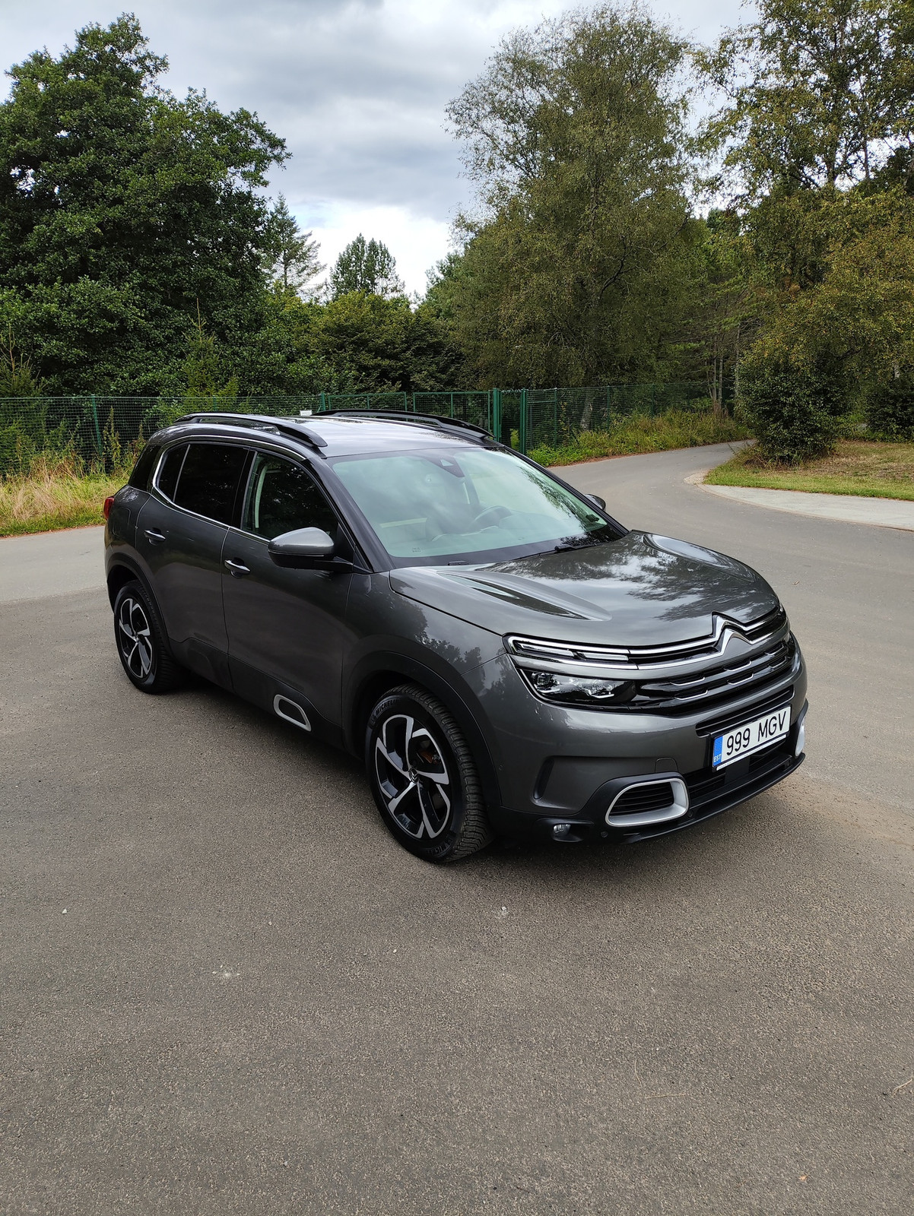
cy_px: 608
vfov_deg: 71.6
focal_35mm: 24
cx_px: 457
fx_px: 844
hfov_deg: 56.9
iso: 50
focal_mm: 4.68
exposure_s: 1/536
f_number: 1.8
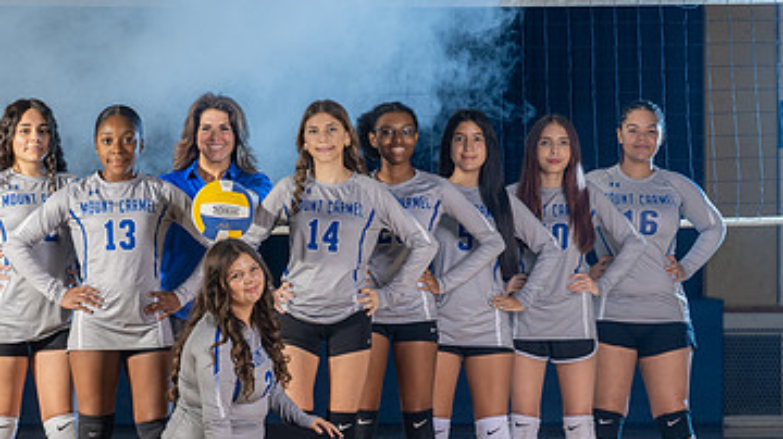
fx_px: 2988
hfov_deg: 14.9
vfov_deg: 8.4
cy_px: 305
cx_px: 311
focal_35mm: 144
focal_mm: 70
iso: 160
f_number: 6.3
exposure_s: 1/100
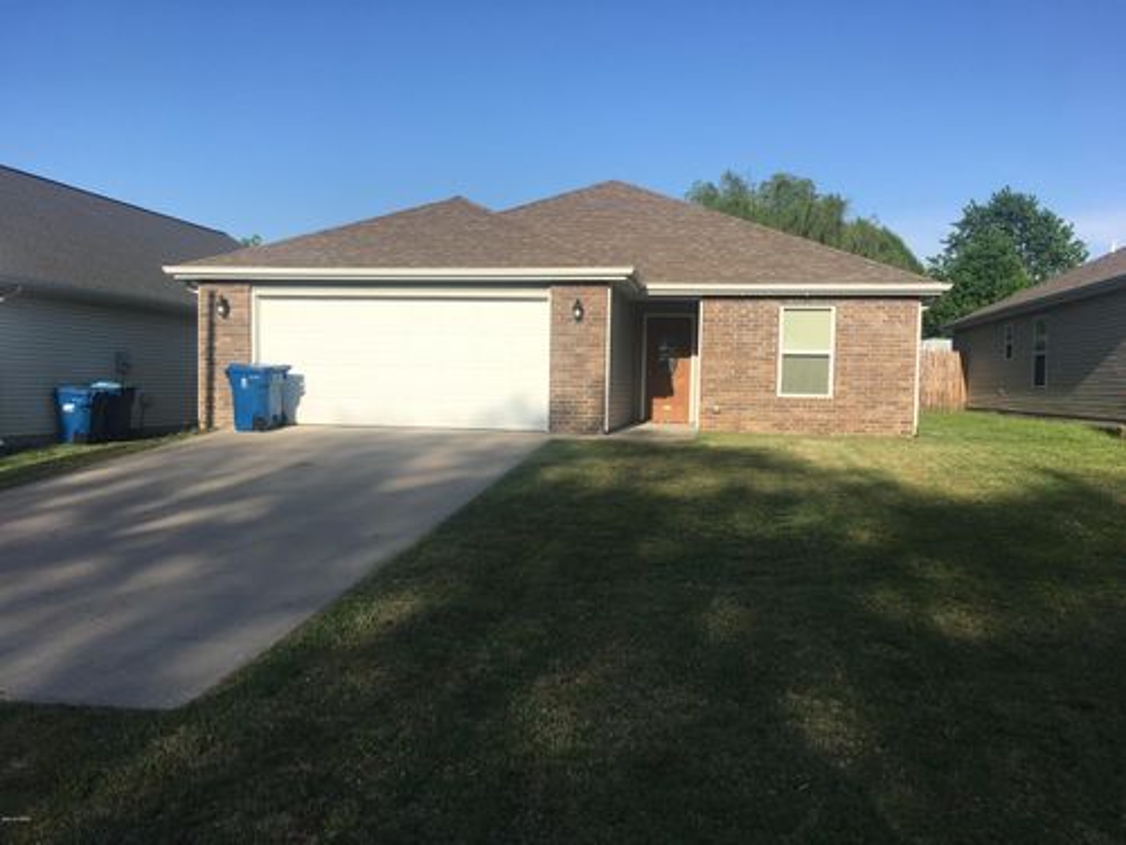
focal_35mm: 29
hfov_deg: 61.7
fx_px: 943
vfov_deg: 48.2
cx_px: 563
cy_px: 422
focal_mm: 4.15
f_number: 2.2
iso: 25
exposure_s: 1/1789
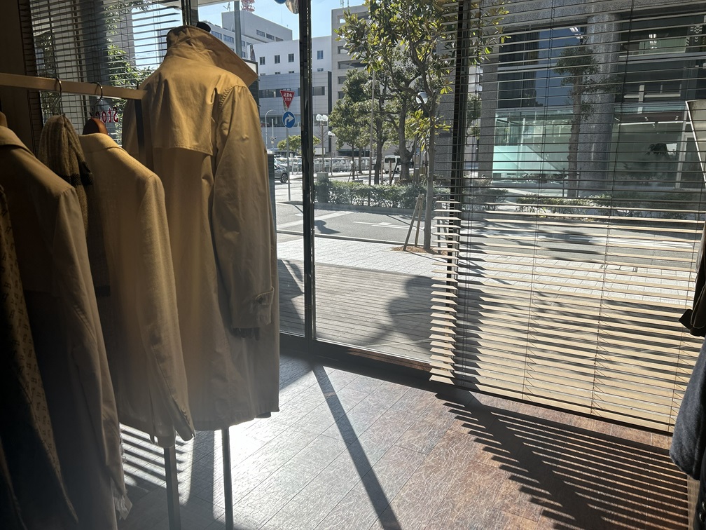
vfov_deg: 53.1
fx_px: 530
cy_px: 265
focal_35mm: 26
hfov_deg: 67.3
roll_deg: -0.3
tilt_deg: -12.2
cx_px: 353
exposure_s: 1/1934
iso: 50
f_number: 1.5
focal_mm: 5.7
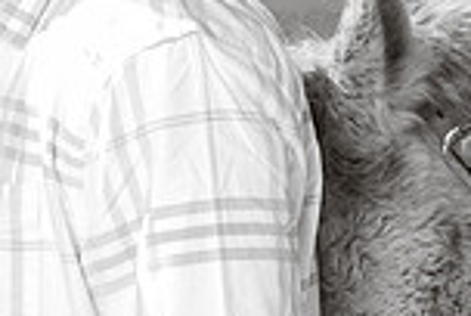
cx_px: -266
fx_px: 3998
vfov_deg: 4.5
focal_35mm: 305
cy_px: -5
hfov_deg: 6.6
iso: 50
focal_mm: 80
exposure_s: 1/250
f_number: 5.6
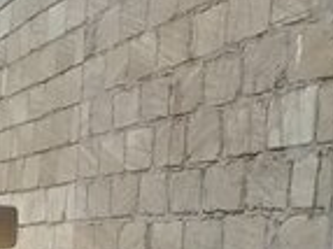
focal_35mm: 143
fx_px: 1374
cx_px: -375
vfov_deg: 9.9
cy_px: 411
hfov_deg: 12.0
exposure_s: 1/106
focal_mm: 3.3
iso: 50
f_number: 2.2
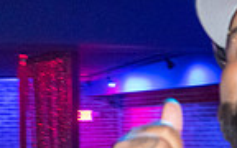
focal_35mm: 114
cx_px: 242
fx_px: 736
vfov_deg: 11.2
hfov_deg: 17.8
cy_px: 198
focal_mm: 18
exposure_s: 1/13
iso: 3200
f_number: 3.5
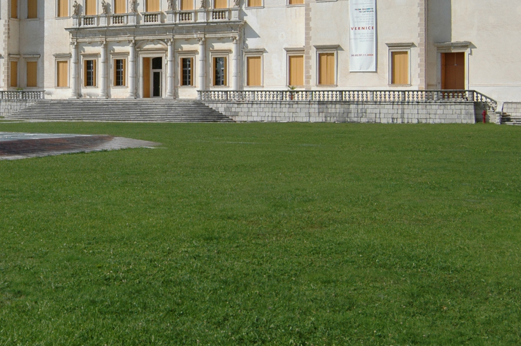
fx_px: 839
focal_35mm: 58
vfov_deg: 23.1
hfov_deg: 33.2
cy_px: 94
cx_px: 81
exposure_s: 1/400
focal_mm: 18
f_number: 11
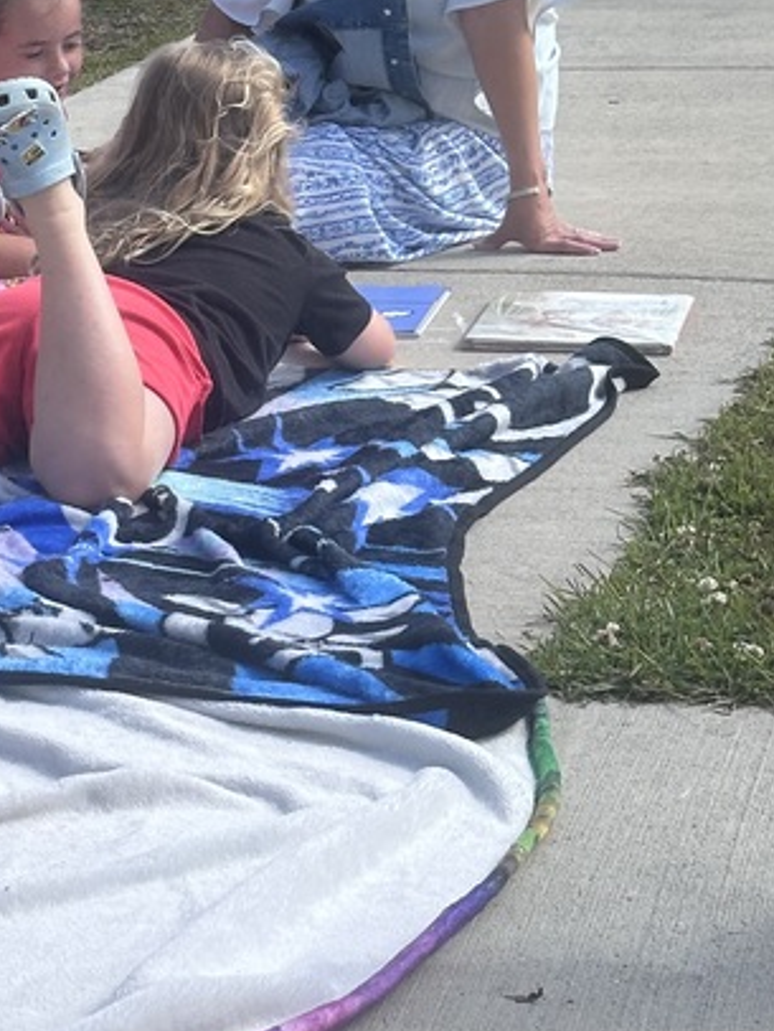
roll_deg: -0.7
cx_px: 109
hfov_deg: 12.2
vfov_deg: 16.1
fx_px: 3604
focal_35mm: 121
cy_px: 119
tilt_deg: -6.2
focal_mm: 6.86
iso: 64
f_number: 1.78
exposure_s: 1/3597
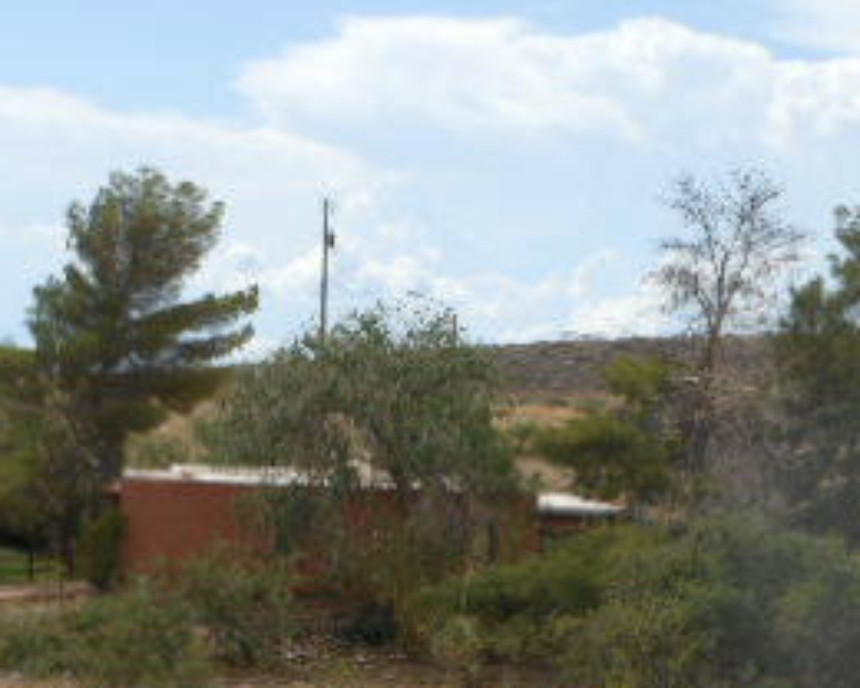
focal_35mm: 108
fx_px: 2749
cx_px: 870
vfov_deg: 14.2
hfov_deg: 17.4
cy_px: 552
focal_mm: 8.1
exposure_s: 1/640
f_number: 4.6
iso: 80
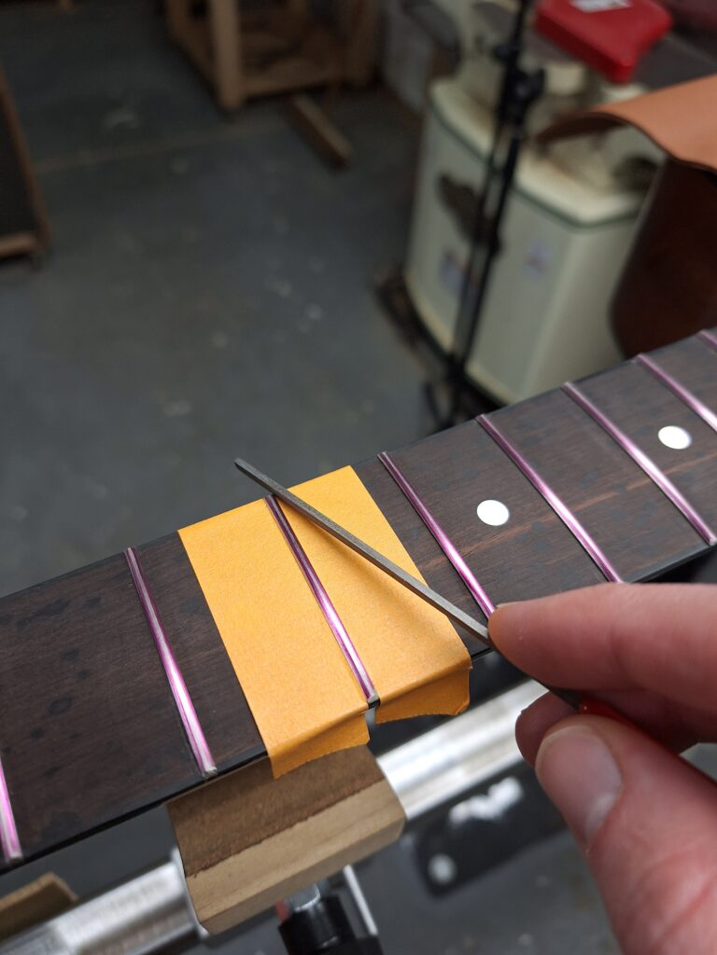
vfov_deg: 73.9
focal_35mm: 23
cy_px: 478
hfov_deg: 58.9
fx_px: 635
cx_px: 358
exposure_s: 1/60
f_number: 1.8
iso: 40
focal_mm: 5.54
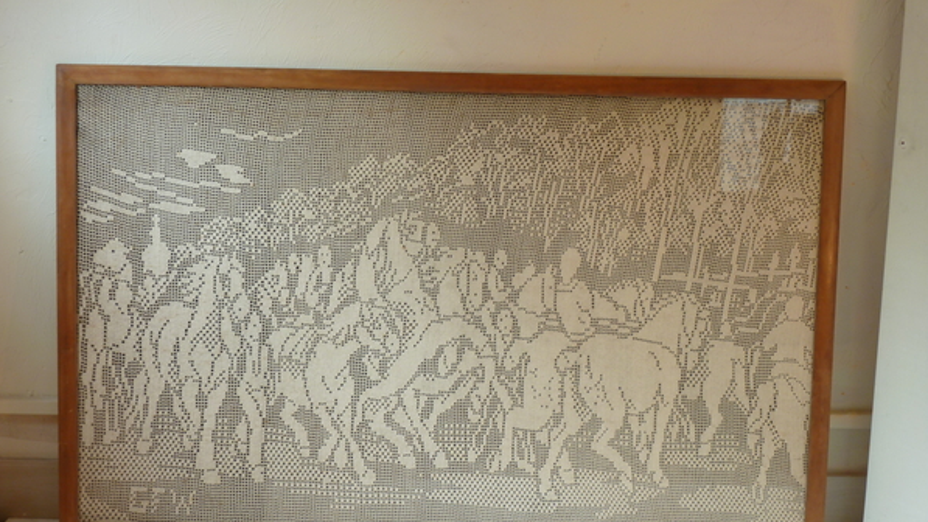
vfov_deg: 17.5
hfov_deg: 30.6
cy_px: 318
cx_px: 463
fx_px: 1698
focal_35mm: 69
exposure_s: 1/8
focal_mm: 10.3
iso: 80
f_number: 4
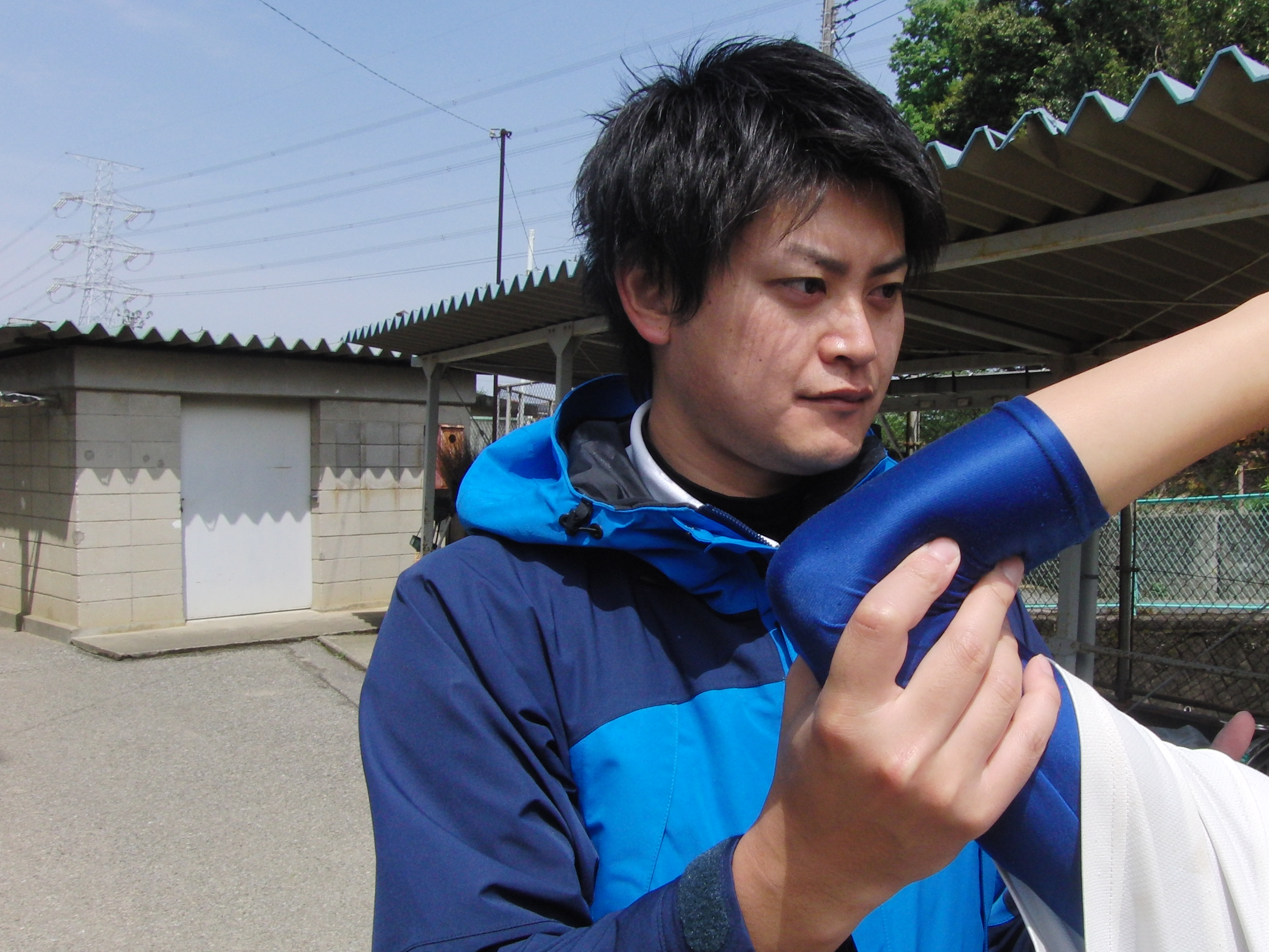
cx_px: 780
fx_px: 1173
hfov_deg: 56.2
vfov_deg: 44.2
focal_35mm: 32
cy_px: 484
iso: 100
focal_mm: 4.6
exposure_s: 1/640
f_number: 5.6
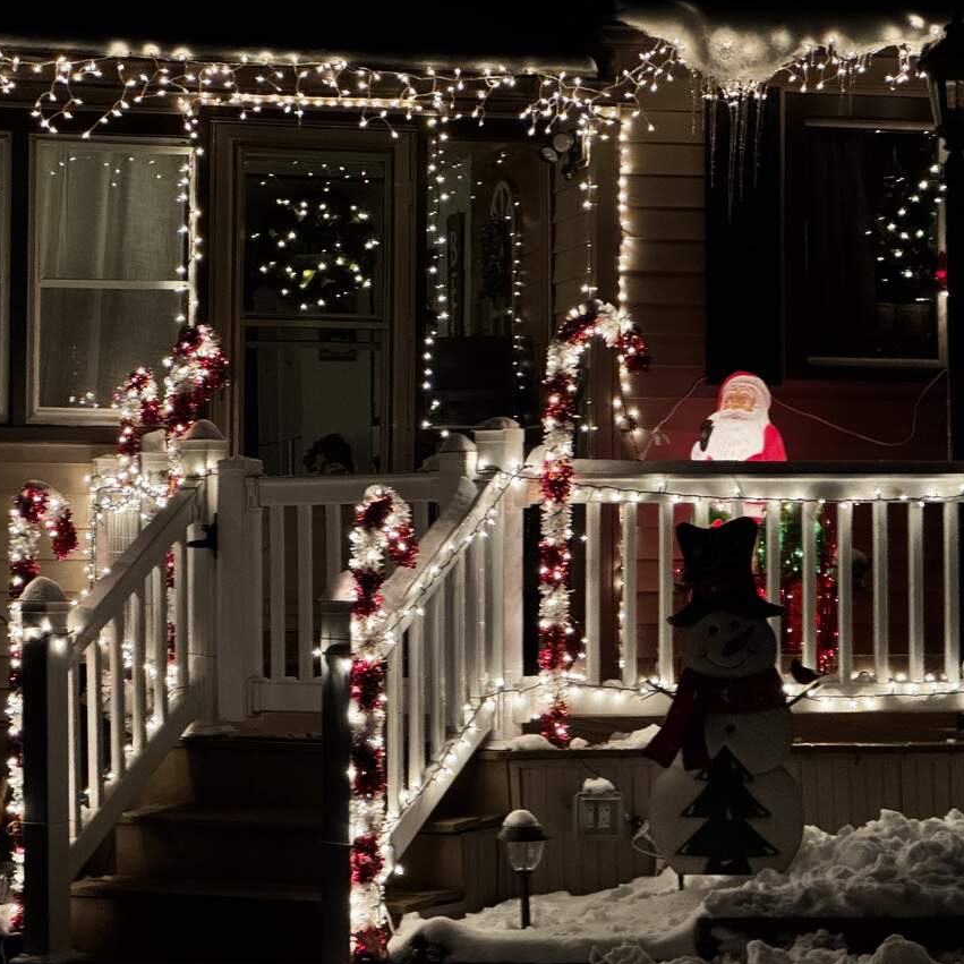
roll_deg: -0.1
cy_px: 480
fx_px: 3025
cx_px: 449
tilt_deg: +1.3
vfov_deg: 18.1
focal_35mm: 96
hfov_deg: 18.1
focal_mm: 9
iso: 1000
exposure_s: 1/30
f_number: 2.8
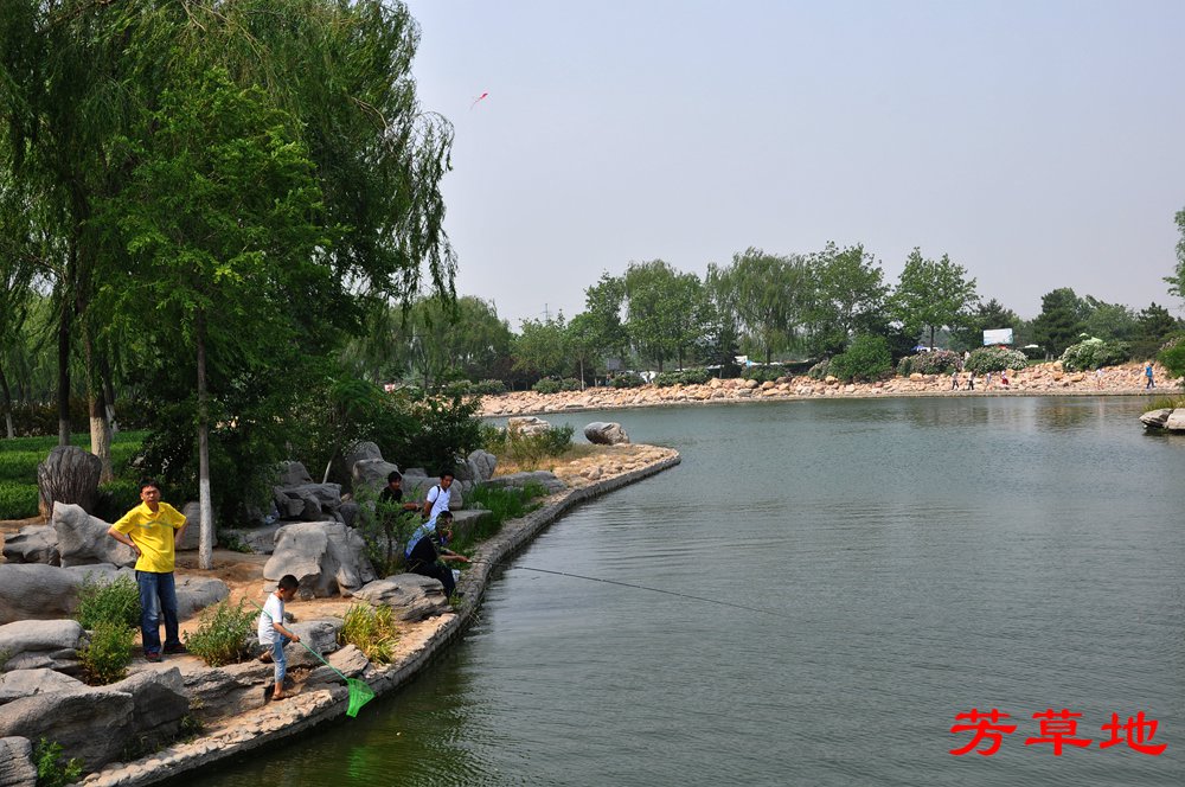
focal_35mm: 45
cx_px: 592
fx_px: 1479
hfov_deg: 43.7
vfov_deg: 29.8
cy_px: 394
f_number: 11
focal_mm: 30
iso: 200
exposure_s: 1/125
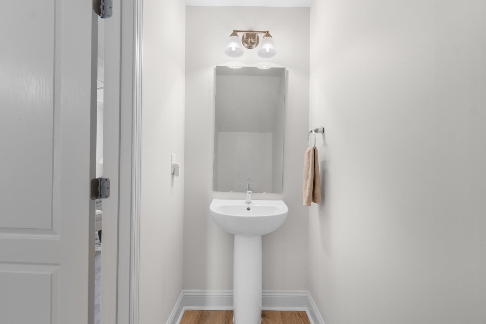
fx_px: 202
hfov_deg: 100.4
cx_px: 243
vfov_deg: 77.3
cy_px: 162
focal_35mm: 15
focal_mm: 10
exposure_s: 1/15
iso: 100
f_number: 4.5
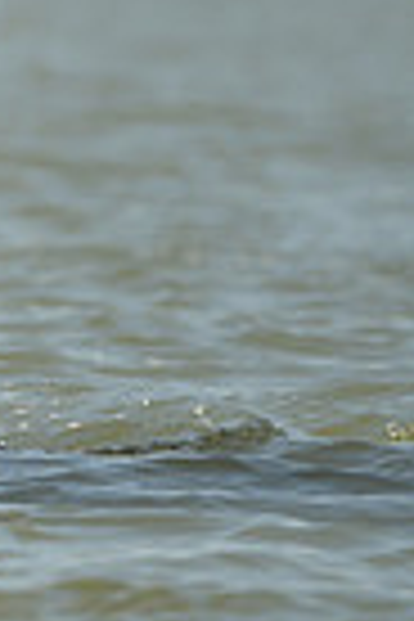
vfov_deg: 1.4
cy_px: -83
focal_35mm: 1514
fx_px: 26114
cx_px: -882
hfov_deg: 0.9
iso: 200
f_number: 6.3
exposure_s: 1/1250
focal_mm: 360
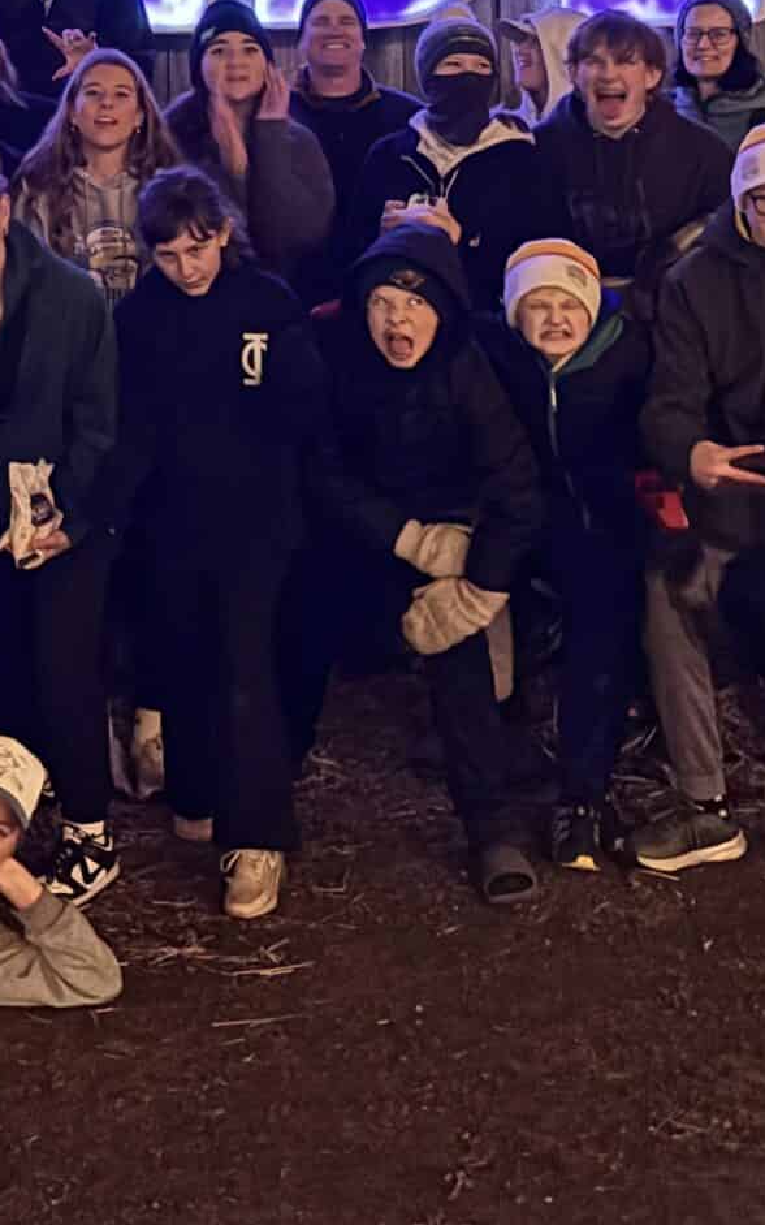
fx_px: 2502
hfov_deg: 16.6
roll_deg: +0.4
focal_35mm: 75
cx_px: -177
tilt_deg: +0.6
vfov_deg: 26.0
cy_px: -13
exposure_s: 1/20
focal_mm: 5.96
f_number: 1.6
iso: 1000
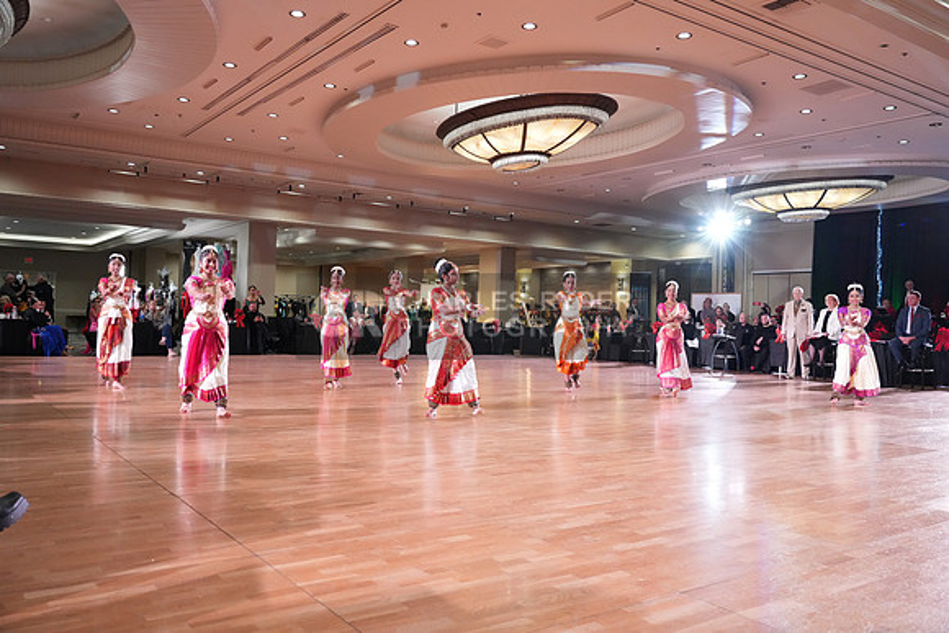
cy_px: 316
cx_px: 474
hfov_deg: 63.6
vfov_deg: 45.0
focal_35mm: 29
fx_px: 765
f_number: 4.5
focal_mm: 29
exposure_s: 1/320
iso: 5000
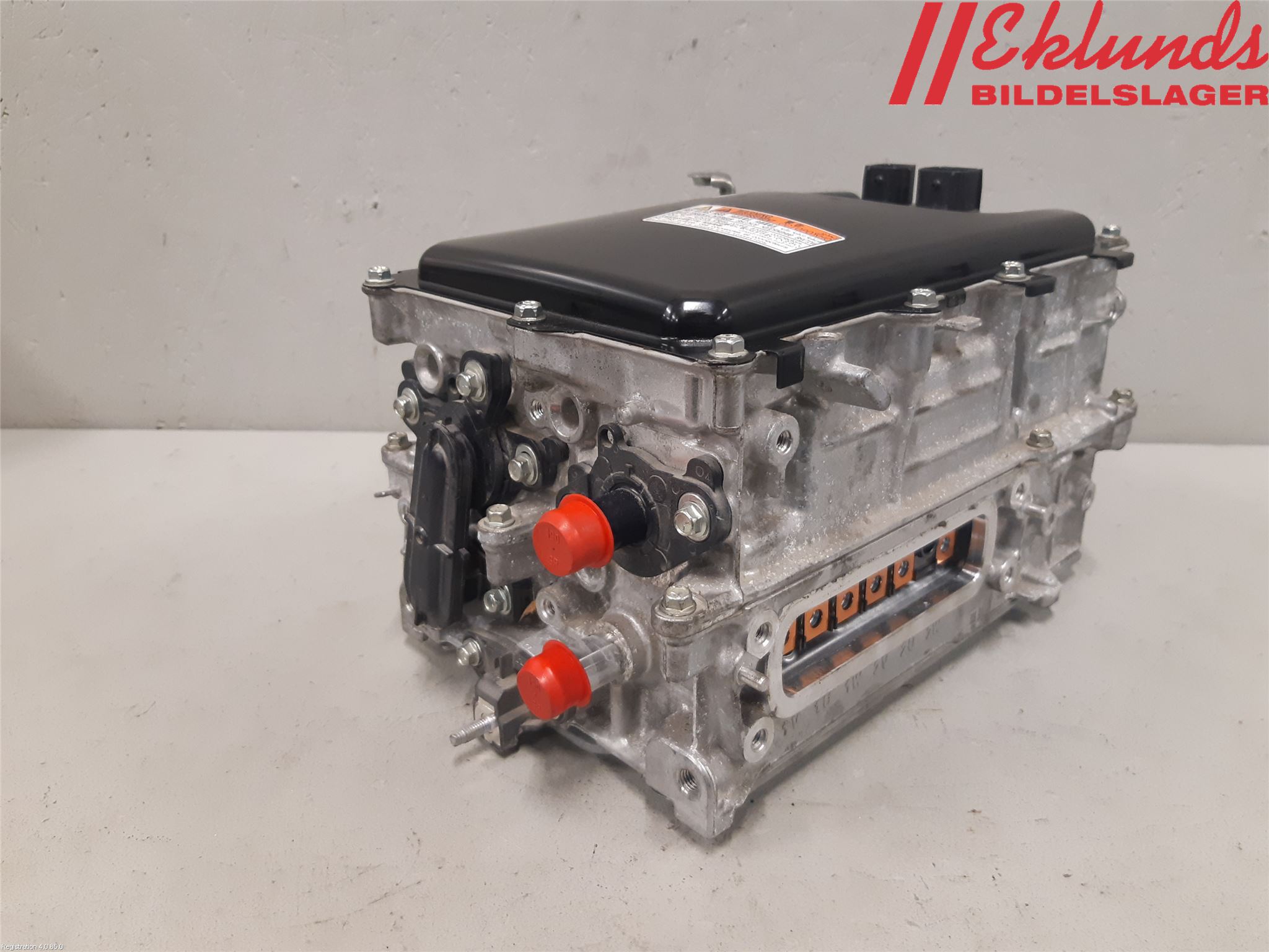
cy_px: 476
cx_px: 634
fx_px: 953
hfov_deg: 67.3
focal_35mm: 26
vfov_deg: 53.1
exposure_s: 1/50
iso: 200
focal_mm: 3.93
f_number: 1.7
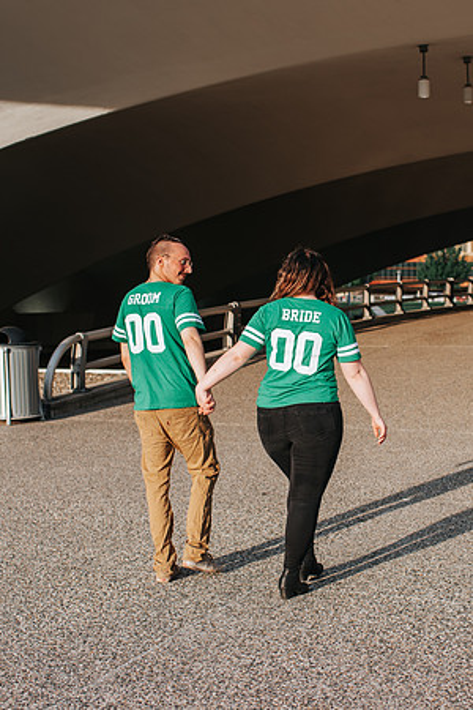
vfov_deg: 34.8
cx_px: 307
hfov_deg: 23.5
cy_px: 366
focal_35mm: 57
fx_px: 1132
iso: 110
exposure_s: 1/800
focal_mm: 35
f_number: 3.2
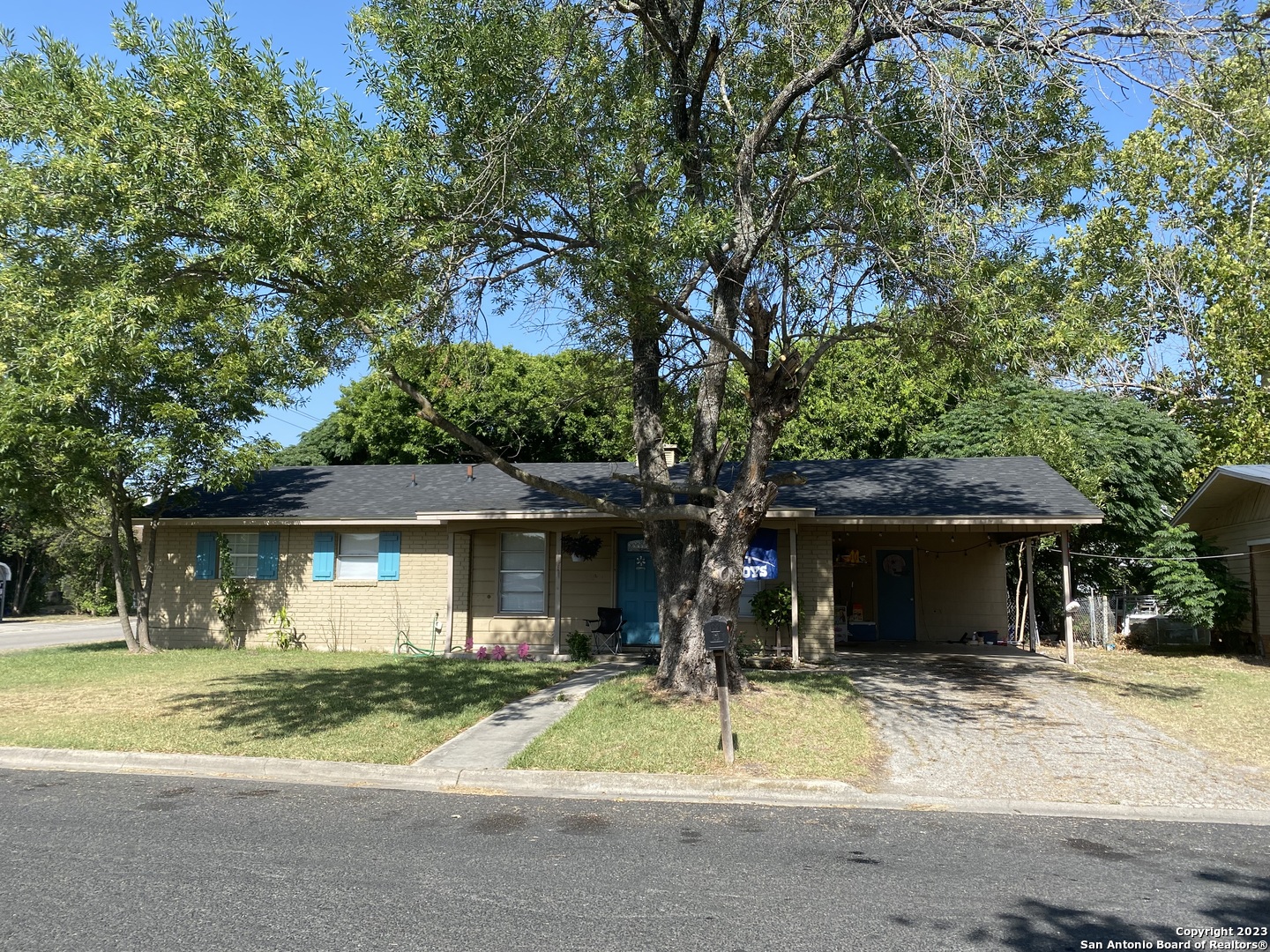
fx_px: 954
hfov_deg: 67.3
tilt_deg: +7.9
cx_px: 635
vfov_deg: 53.1
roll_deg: -1.3
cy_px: 476
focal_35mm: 26
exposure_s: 1/1608
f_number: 1.8
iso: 32
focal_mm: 4.25
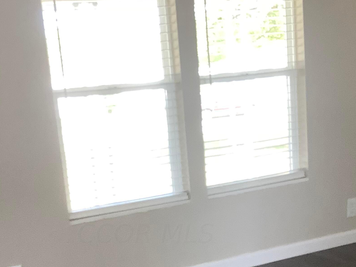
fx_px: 607
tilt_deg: -12.3
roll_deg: +5.2
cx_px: 145
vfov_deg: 24.2
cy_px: 233
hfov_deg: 32.6
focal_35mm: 59
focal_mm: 3.3
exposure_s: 1/120
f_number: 2.4
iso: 100
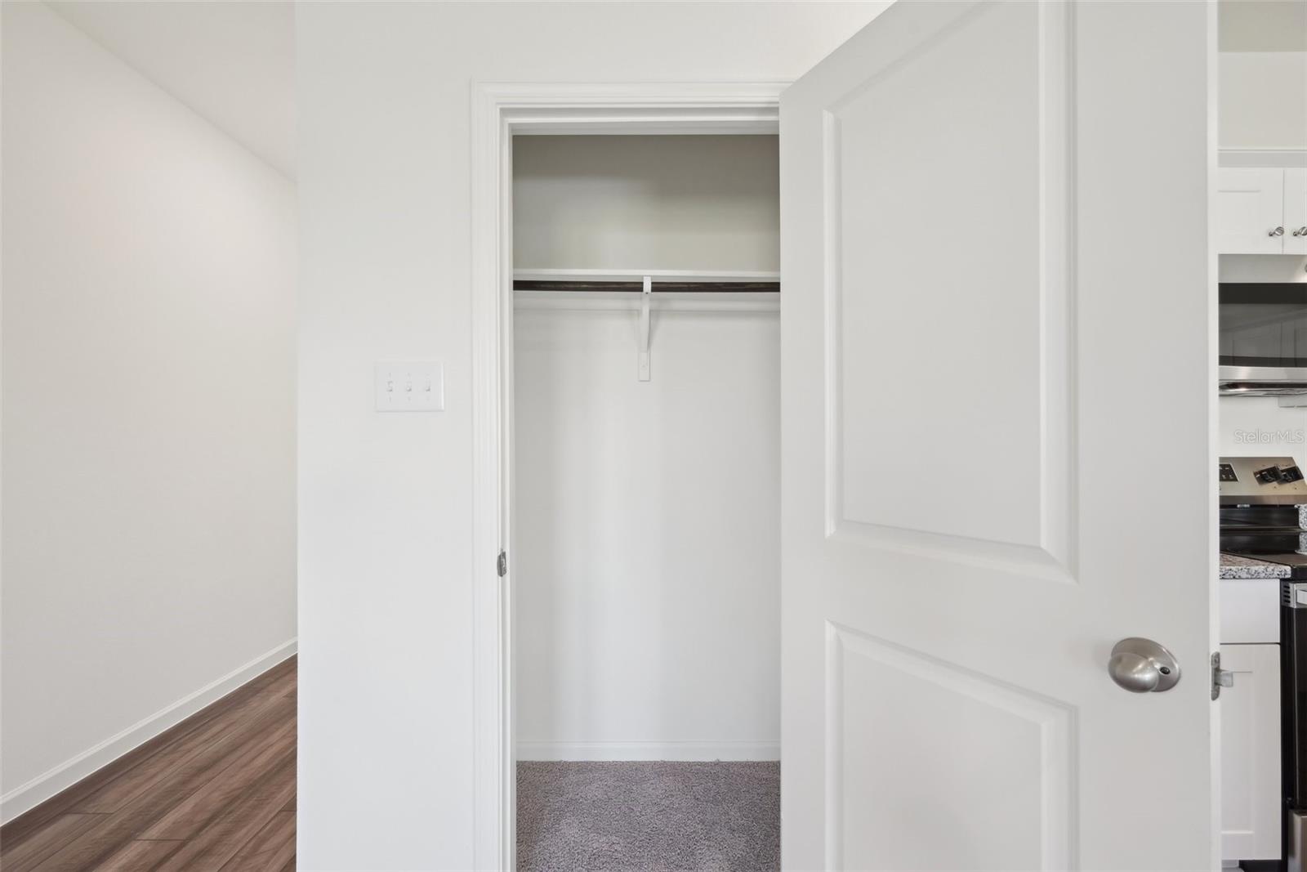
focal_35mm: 14
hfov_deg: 104.2
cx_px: 654
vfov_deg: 81.2
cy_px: 436
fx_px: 508
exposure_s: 1/13
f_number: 8
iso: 160
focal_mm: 14
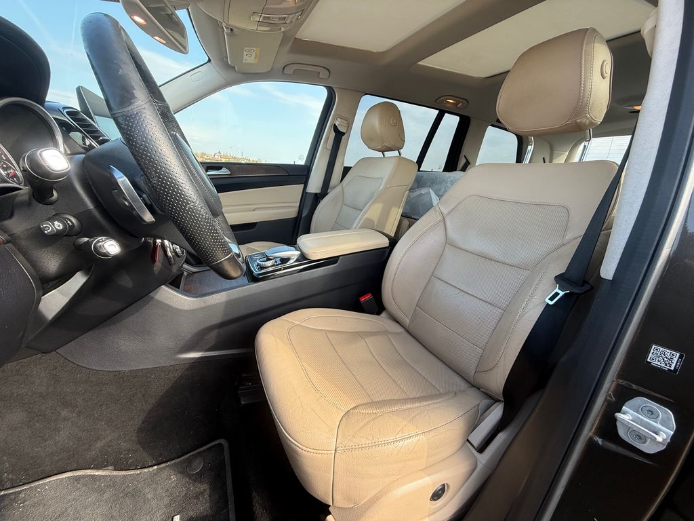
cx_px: 347
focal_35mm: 14
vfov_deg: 85.7
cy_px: 260
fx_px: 281
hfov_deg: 102.1
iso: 64
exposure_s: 1/206
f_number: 2.2
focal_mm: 2.22
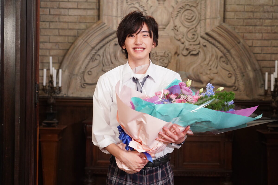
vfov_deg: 23.0
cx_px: 139
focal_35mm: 59
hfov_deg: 33.9
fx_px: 456
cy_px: 92
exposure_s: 1/100
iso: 4000
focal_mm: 59
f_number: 4
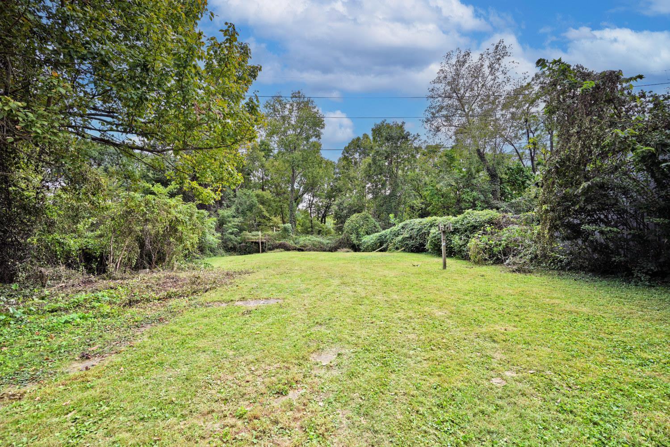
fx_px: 288
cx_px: 335
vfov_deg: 75.5
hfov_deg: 98.5
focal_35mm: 16
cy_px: 224
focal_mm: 15.5
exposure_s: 1/250
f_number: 5.6
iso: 100
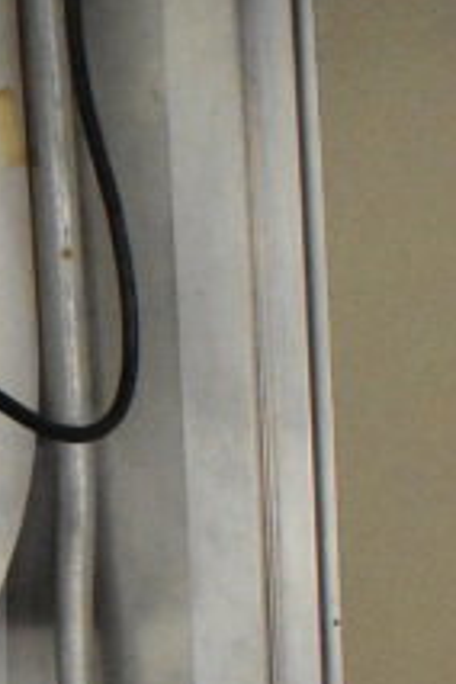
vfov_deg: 17.6
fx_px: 2204
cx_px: -356
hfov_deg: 11.0
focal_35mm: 116
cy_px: 454
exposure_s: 1/30
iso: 10000
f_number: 3.5
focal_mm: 18
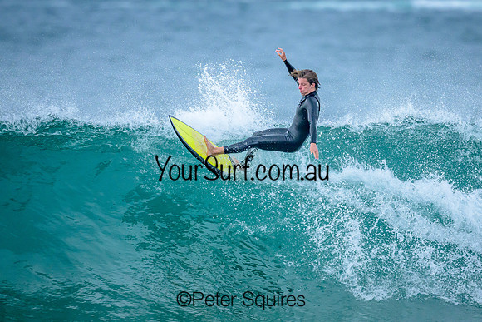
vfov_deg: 1.5
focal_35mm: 944
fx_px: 12645
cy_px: 132
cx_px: 284
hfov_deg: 2.2
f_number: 6.3
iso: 2800
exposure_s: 1/3200
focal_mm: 800
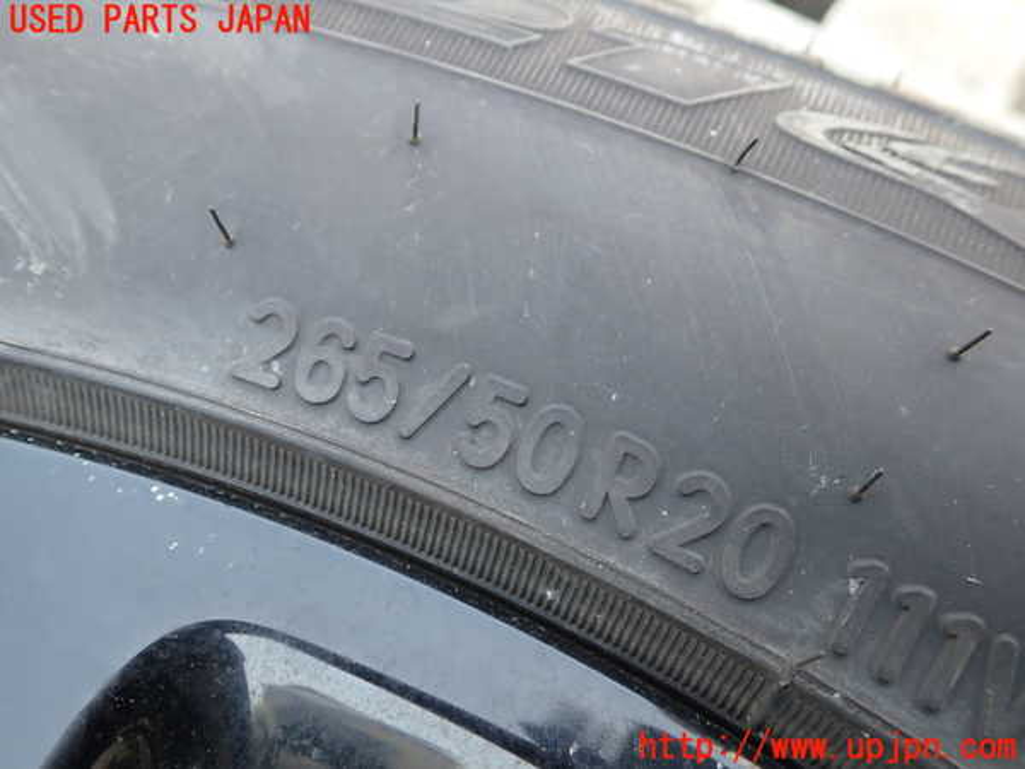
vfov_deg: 46.8
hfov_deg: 60.0
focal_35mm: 30
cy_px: 384
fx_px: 888
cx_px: 512
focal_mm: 5.4
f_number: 2.3
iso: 100
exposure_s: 1/100
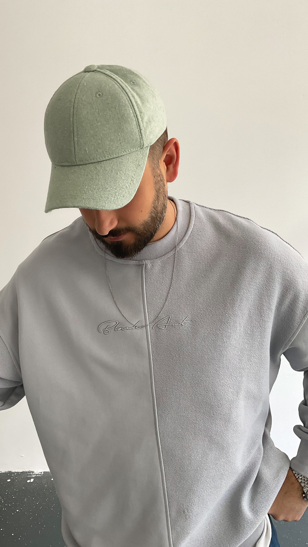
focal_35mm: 32
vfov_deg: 61.0
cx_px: 124
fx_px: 465
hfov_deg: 36.6
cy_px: 277
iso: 64
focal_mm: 3
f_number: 1.8
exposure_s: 1/90
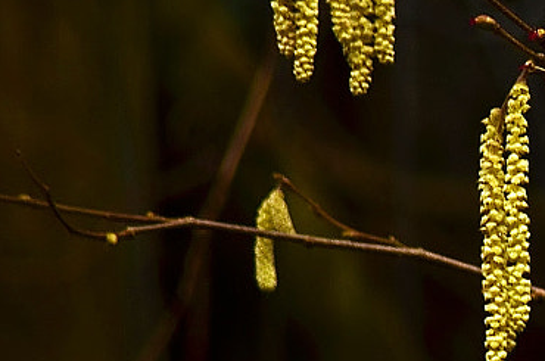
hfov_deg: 1.1
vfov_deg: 0.7
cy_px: 138
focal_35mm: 1947
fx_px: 29412
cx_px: 1093
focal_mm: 300
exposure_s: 1/200
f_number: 5.6
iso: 100
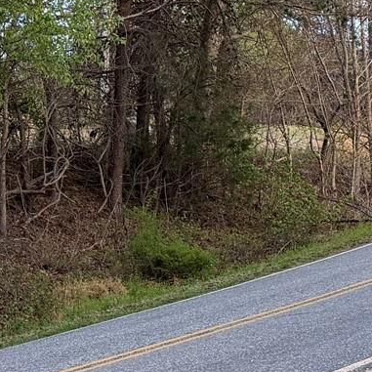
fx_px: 1386
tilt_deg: +1.6
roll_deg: +3.6
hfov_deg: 13.3
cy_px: 188
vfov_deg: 15.3
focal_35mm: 114
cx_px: 731
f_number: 1.78
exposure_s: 1/448
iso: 100
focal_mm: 6.76
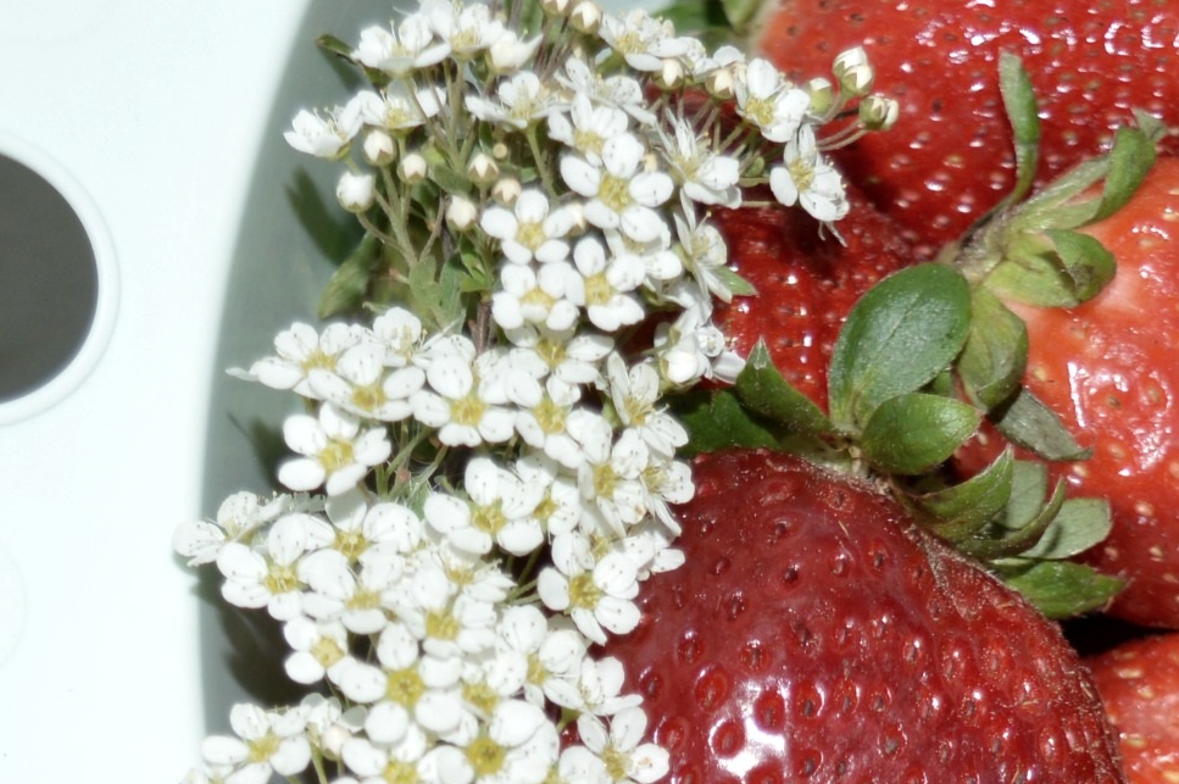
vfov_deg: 8.1
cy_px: 1199
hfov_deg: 12.5
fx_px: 5399
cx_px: 548
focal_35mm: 165
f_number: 4.5
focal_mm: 32
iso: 200
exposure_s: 1/200
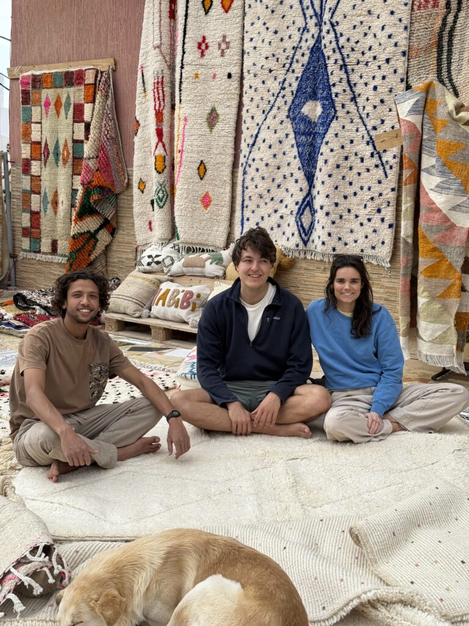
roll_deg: -3.2
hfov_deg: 30.3
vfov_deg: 39.7
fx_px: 867
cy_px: 313
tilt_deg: -6.8
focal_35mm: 48
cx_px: 234
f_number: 1.78
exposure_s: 1/2088
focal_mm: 6.76
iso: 64
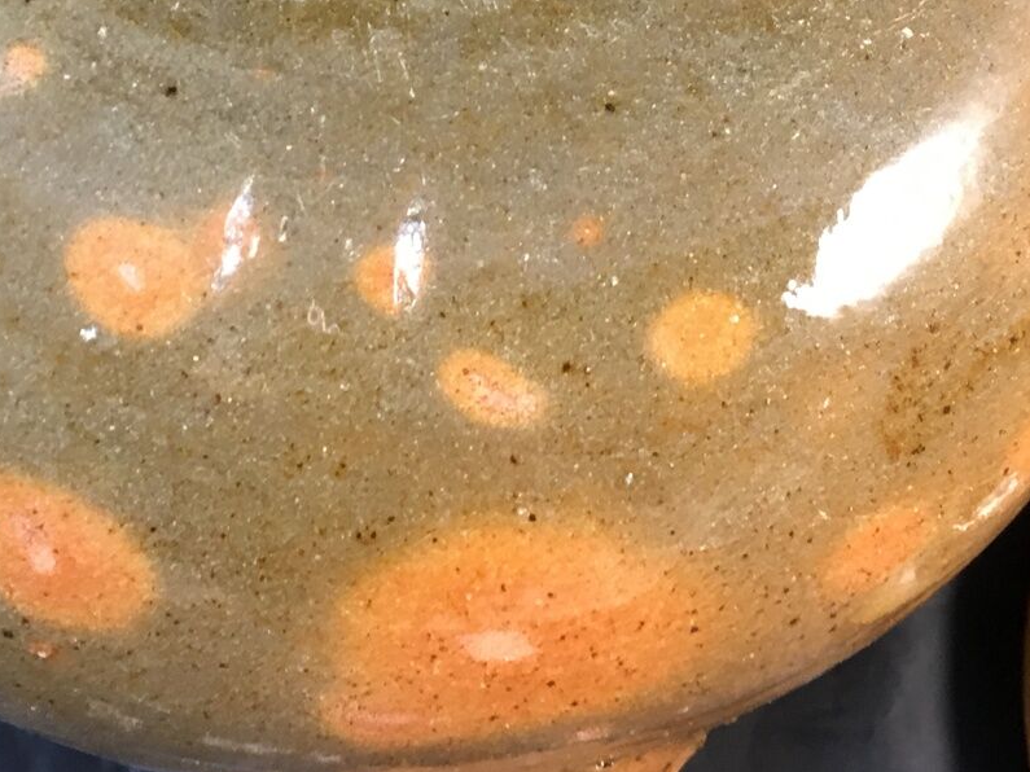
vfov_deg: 19.1
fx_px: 2172
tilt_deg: -61.4
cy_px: -130
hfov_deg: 26.6
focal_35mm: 73
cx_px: 418
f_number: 2.2
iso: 64
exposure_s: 1/17
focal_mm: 4.15
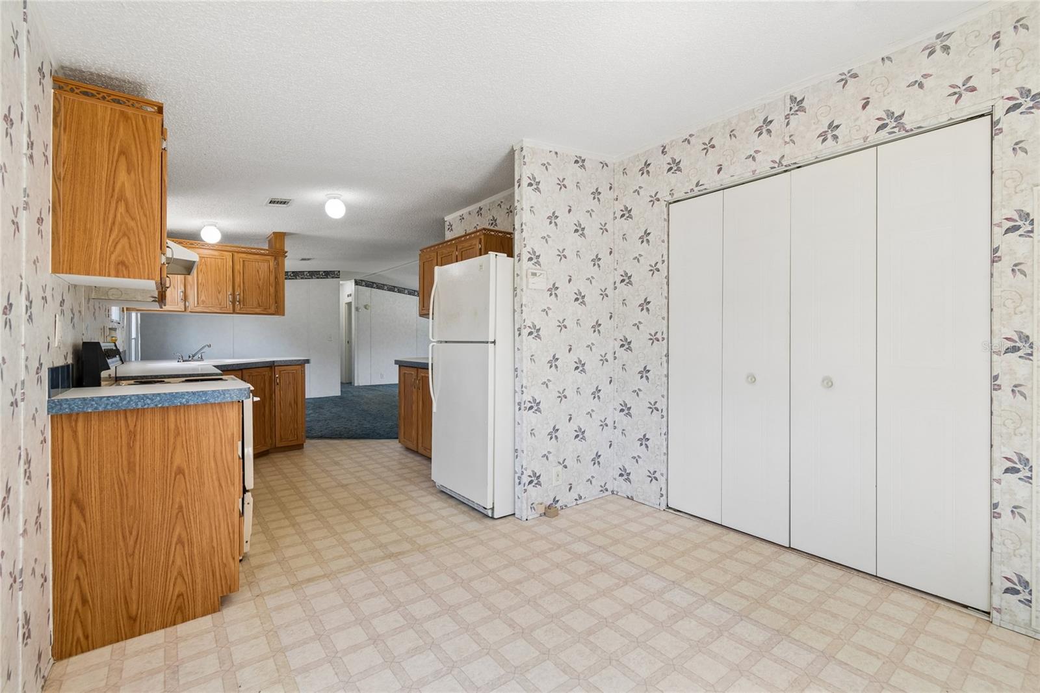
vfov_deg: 77.3
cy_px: 346
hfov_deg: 100.4
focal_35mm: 15
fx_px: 433
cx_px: 520
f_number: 7.1
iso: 100
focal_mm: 10
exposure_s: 1/13
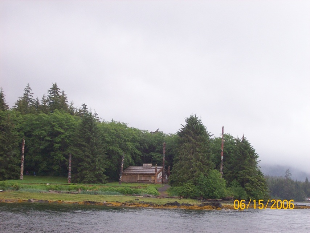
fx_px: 627
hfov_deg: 27.8
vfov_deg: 21.0
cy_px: 116
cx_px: 155
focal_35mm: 70
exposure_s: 1/340
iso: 80
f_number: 3.8
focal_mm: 11.6
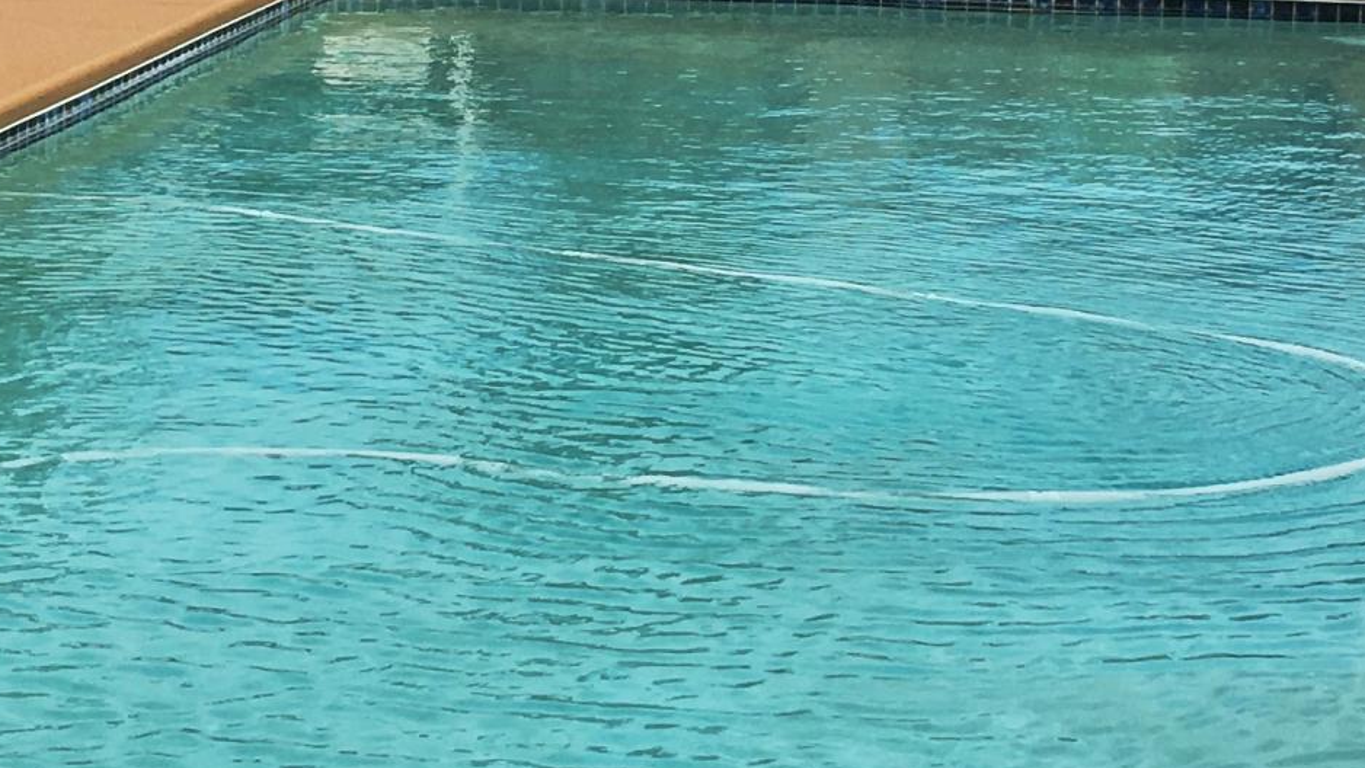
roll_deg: -2.0
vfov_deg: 11.9
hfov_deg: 21.1
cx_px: 763
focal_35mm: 101
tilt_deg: -6.6
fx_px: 3656
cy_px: 74
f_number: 2.2
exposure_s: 1/1832
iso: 25
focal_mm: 4.15
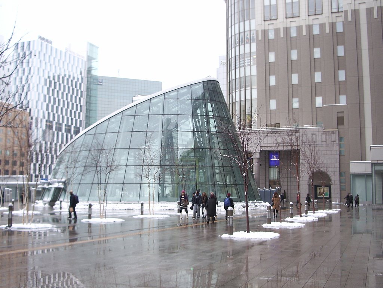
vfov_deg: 35.1
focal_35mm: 41
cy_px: 144
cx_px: 192
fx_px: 454
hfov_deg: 45.8
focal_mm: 6.8
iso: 50
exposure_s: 1/125
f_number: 2.8
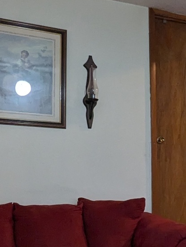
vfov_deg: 28.4
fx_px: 479
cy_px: 194
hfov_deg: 19.7
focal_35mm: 67
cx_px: 260
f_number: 2.2
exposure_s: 1/30
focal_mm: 2.35
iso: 318
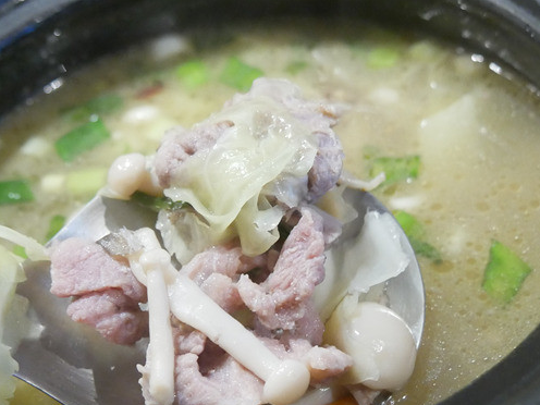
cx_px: 236
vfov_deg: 21.3
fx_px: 1076
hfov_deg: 28.1
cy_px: 253
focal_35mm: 69
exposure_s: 1/40
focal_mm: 19
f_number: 3.8
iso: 3200
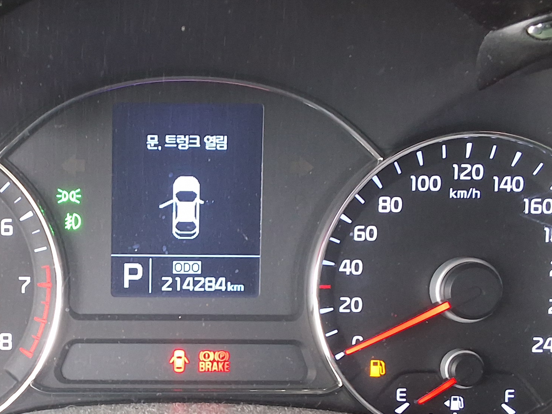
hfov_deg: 30.4
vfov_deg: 23.5
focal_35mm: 62
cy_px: 281
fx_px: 989
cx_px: 110
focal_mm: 2.91
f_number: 1.9
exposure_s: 1/30
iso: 160
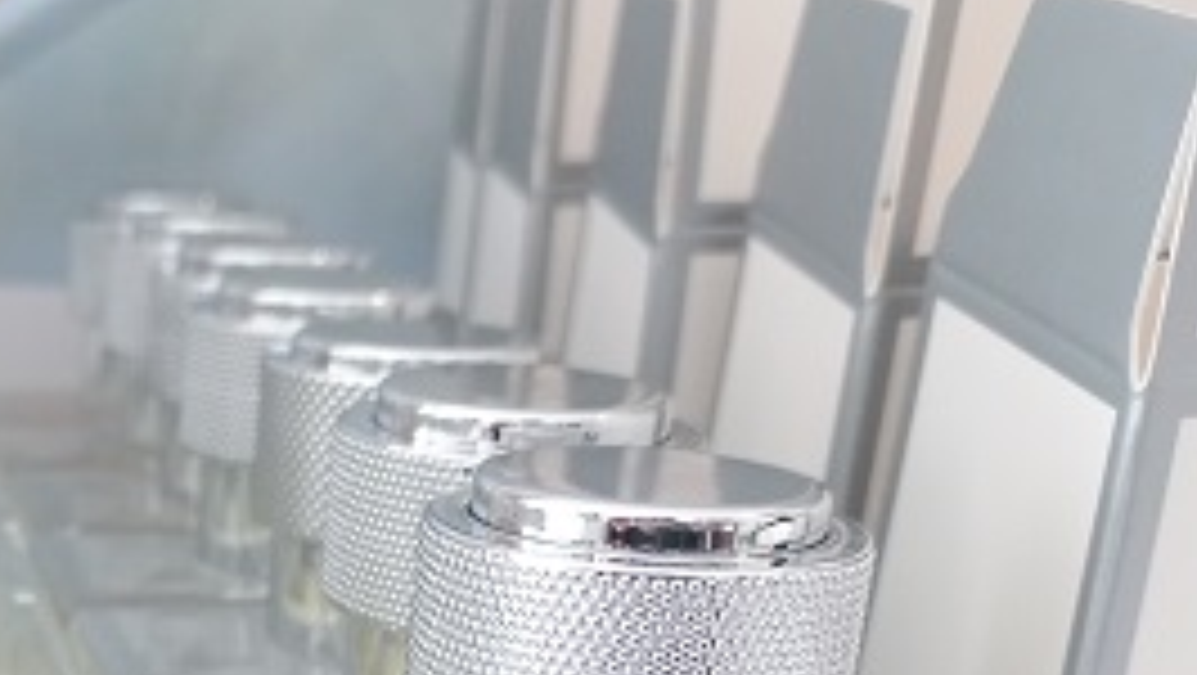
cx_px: -40
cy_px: 866
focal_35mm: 71
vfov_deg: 16.2
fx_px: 2255
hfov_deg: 27.7
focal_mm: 4.6
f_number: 1.8
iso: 149
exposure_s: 1/50
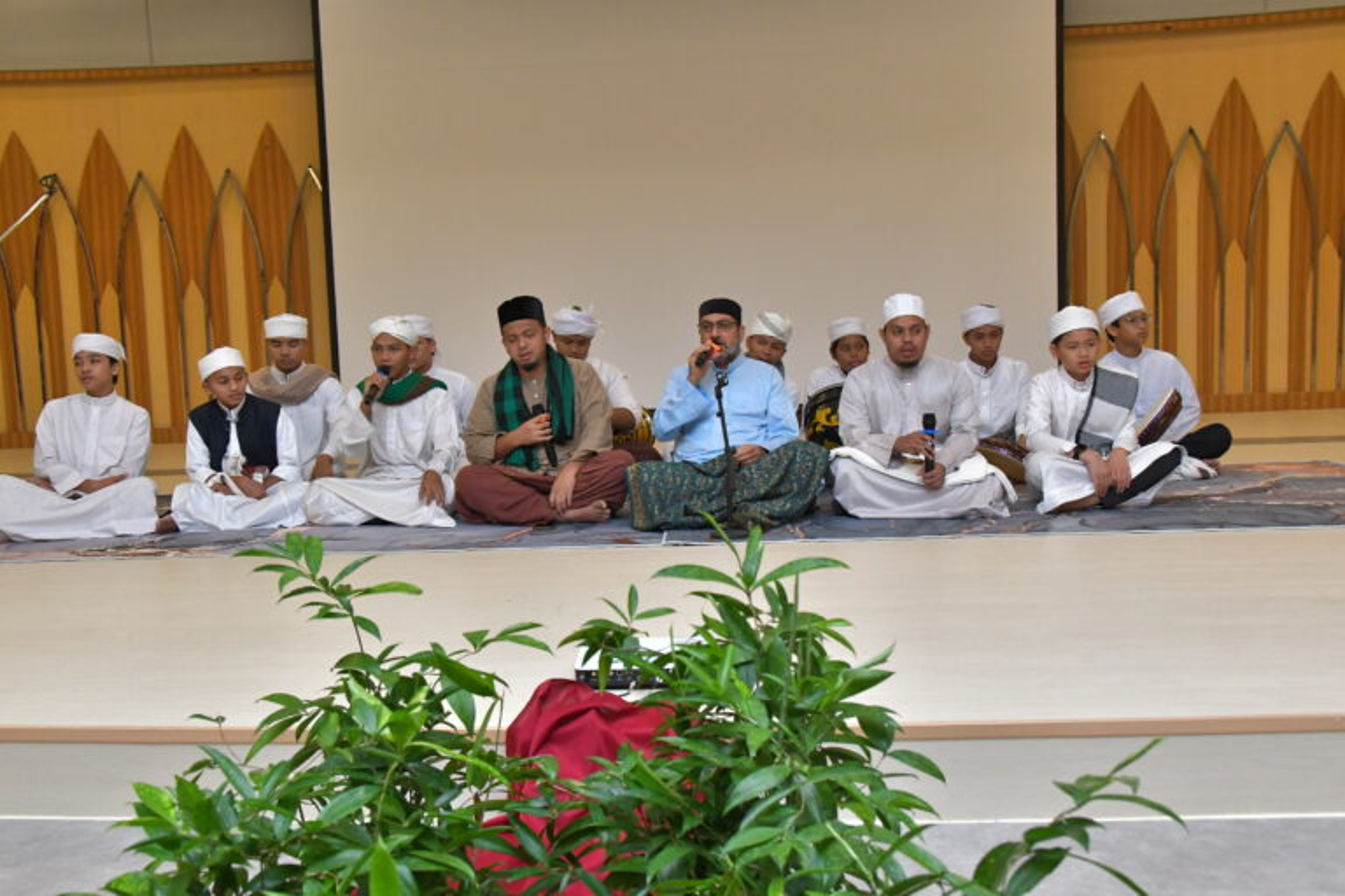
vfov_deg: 34.2
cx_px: 672
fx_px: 1457
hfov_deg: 49.6
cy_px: 448
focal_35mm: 39
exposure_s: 1/160
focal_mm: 26
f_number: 6.3
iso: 3200
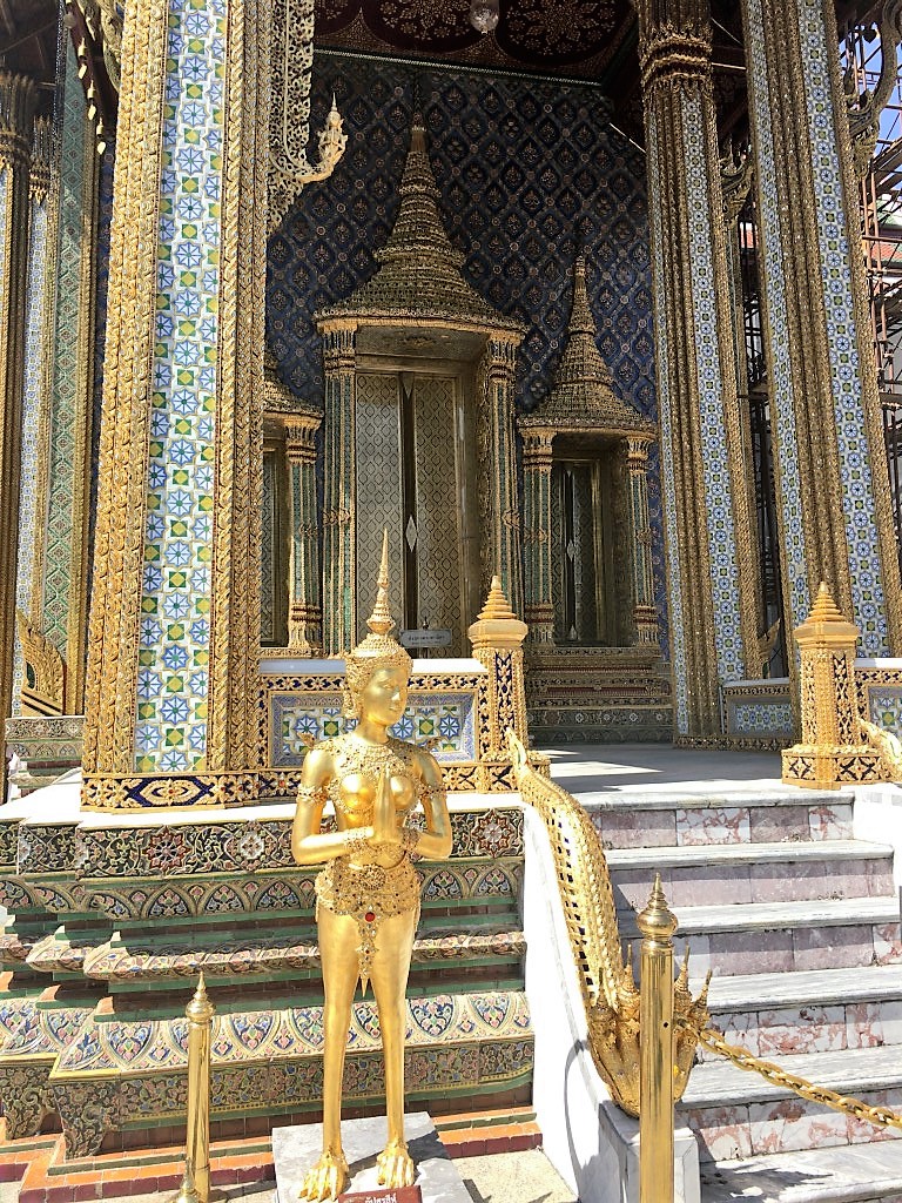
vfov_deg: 61.7
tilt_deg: +7.3
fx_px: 1008
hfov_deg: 48.2
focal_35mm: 29
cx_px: 451
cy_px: 602
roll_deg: +0.6
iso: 25
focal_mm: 4.15
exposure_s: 1/699
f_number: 2.2
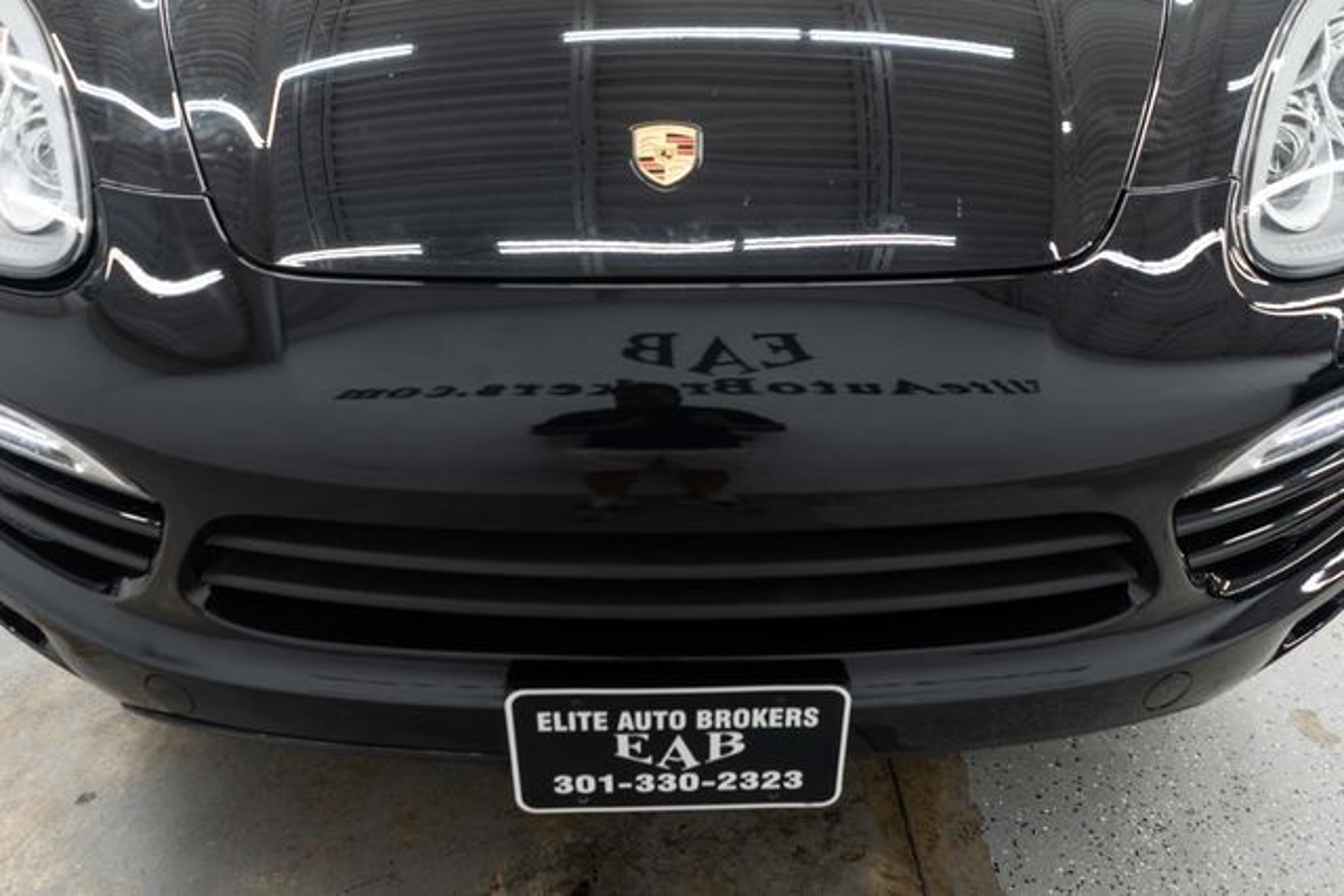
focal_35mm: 28
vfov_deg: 46.4
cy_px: 448
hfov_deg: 65.5
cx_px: 672
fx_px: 1046
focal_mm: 28
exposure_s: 1/50
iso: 400
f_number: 3.2
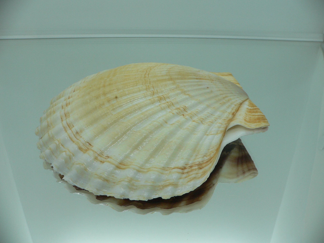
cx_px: 162
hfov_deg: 52.6
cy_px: 122
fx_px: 328
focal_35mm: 35
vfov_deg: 40.7
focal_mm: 4.6
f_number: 2.8
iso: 80
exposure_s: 1/60
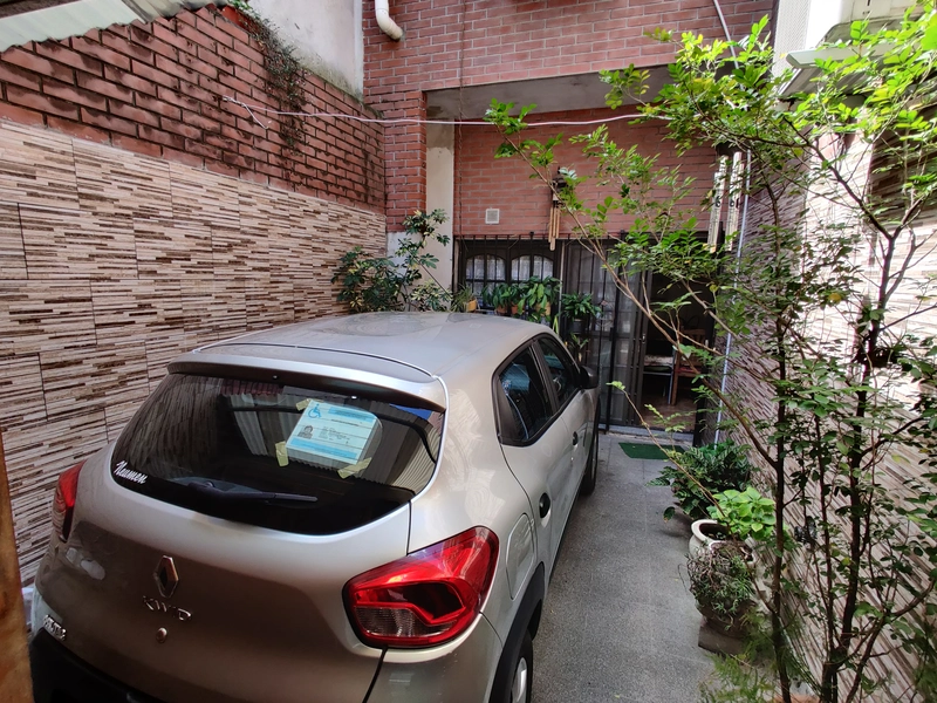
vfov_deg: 89.9
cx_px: 468
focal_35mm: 13
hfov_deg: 106.2
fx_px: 352
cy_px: 352
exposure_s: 1/100
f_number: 2.2
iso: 200
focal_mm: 2.25
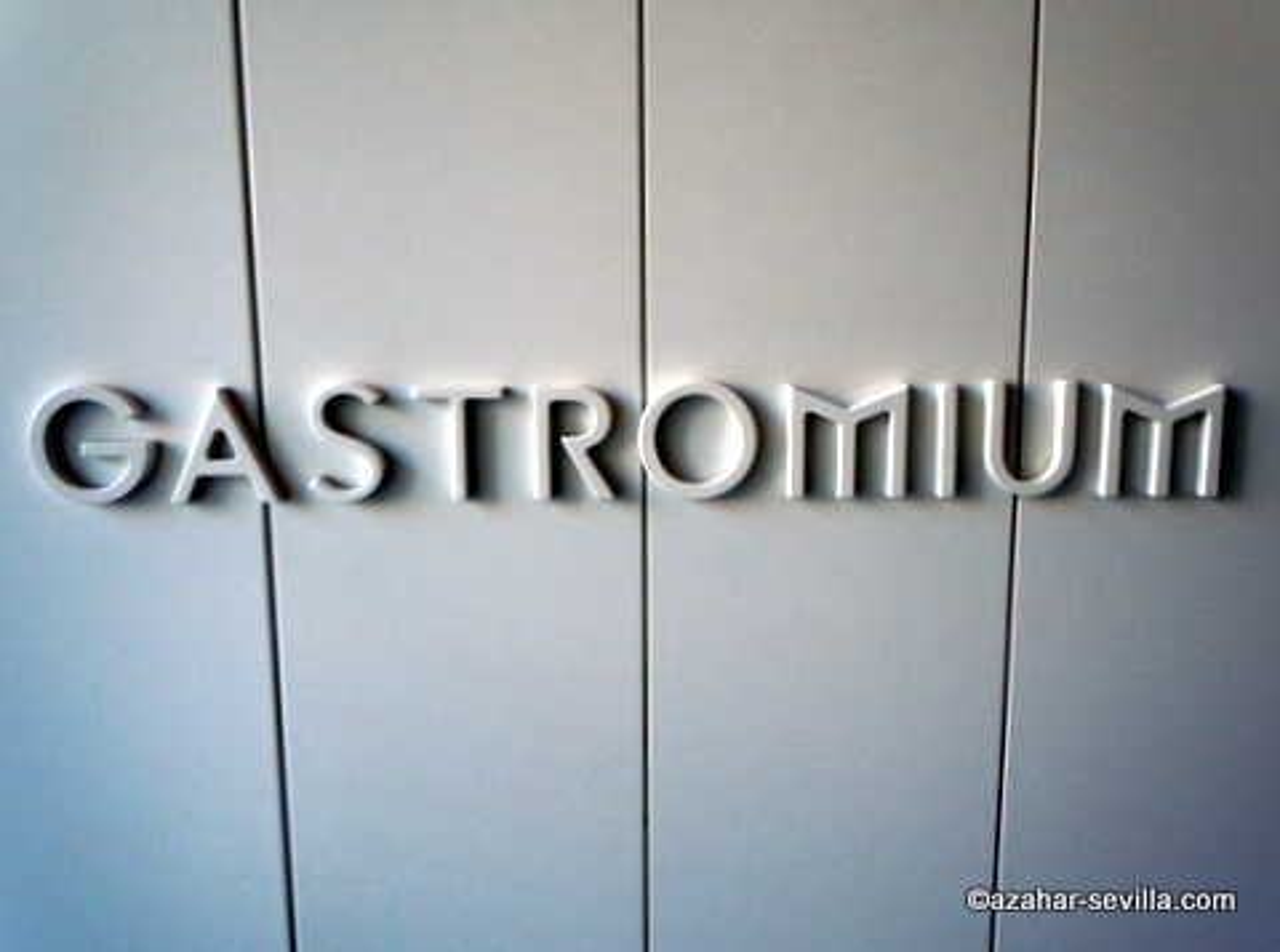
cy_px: 476
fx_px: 1032
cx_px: 640
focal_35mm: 28
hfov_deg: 63.6
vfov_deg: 49.5
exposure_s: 1/60
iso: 320
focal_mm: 5
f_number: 3.7
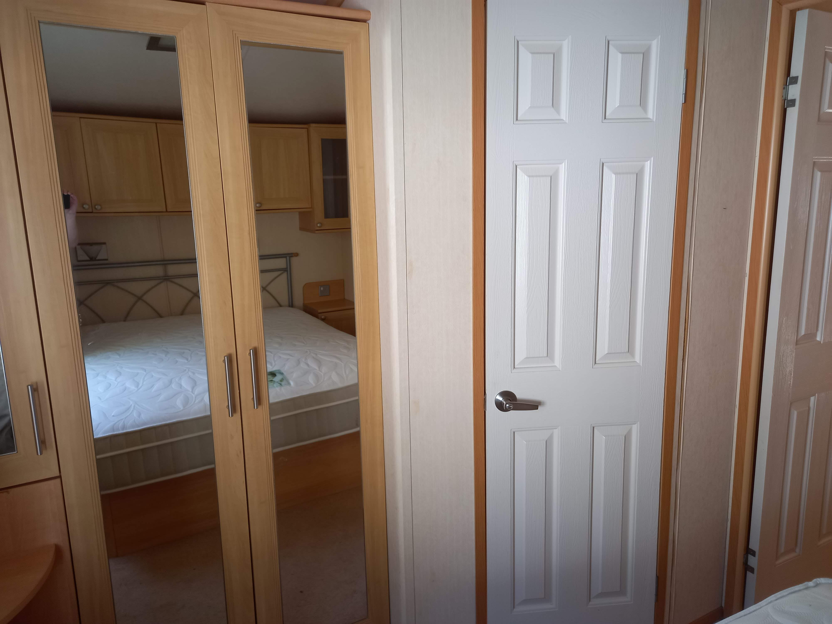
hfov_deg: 69.4
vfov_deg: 54.9
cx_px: 416
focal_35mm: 25
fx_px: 601
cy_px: 312
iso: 100
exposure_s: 1/60
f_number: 2
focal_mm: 4.6
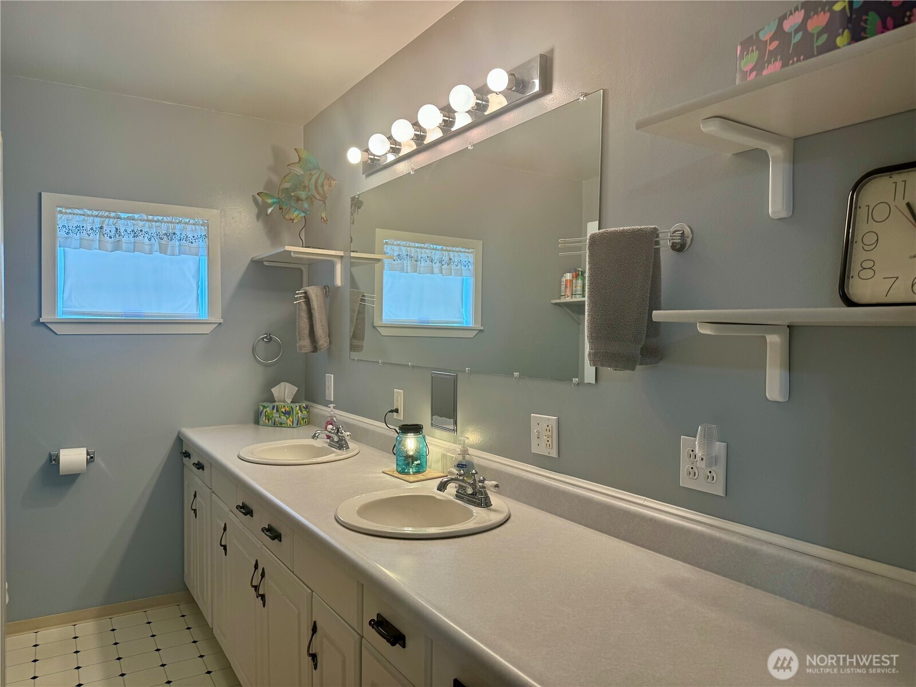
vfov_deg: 56.8
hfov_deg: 71.6
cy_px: 344
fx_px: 635
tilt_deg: -2.4
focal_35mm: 24
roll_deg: -1.0
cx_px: 458
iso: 80
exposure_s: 1/120
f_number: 1.78
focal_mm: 6.76
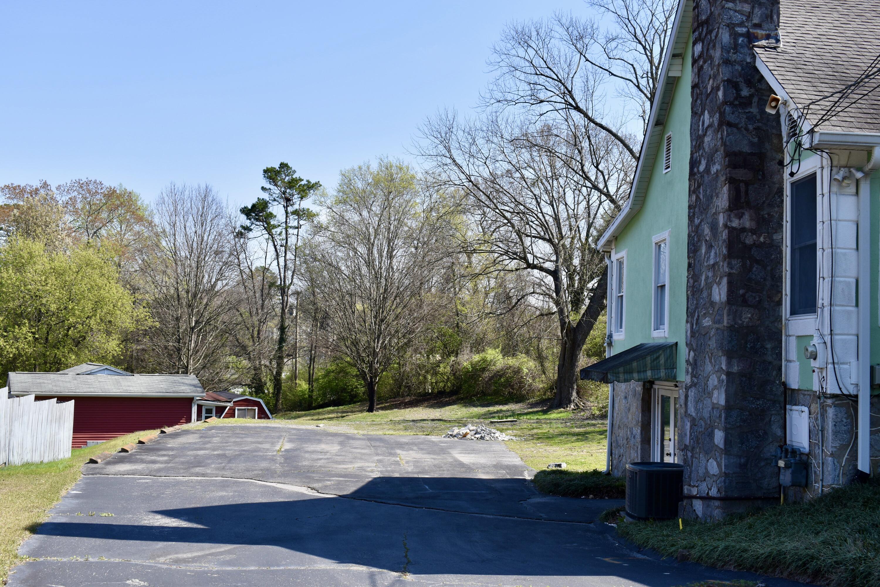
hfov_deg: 47.9
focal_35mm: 40
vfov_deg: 33.0
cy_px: 294
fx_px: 990
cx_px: 440
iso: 140
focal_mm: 27
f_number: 8
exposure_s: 1/250
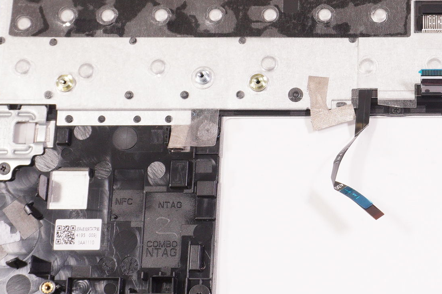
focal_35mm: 98
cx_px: 399
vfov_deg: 13.9
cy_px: 64
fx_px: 1202
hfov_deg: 20.4
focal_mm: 24
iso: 640
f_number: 6.3
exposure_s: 1/100
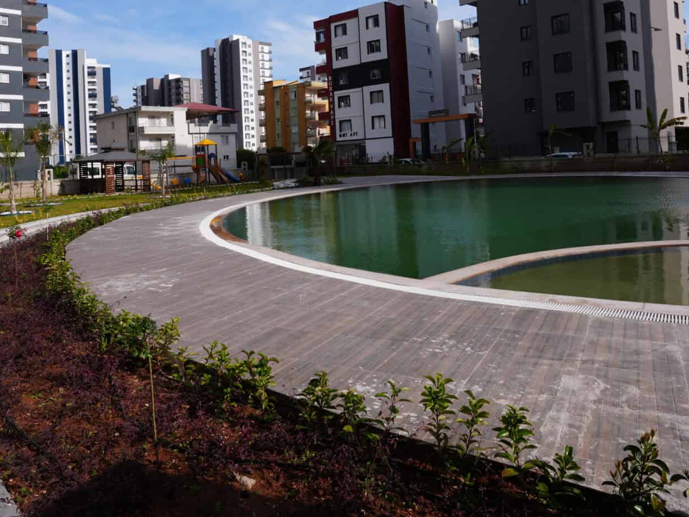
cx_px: 322
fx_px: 537
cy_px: 153
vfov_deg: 50.0
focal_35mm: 27
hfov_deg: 65.3
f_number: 10
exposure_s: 1/200
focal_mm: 17
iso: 100
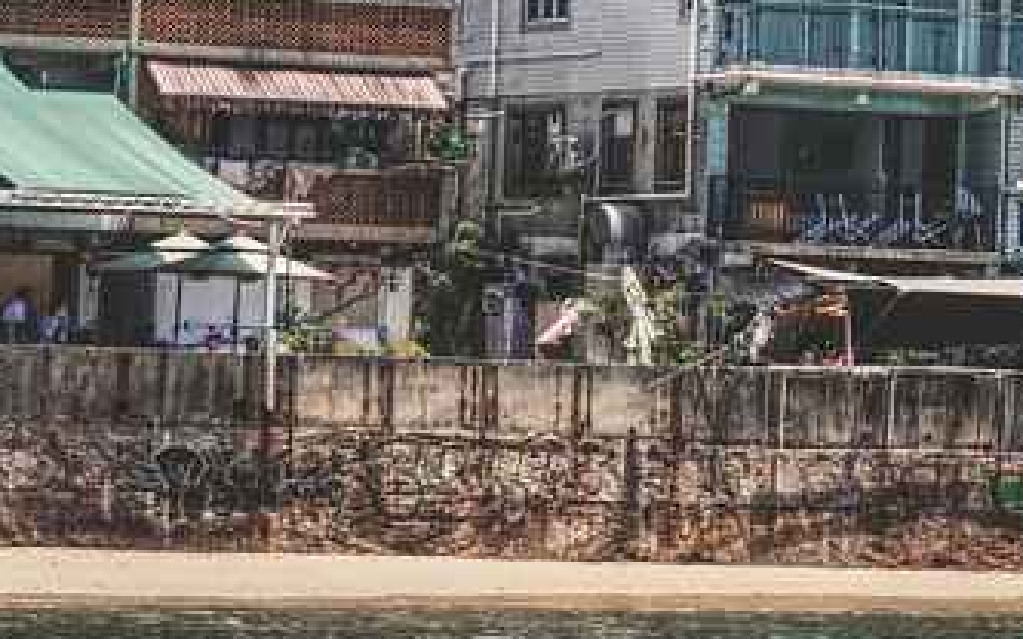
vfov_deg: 4.5
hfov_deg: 6.9
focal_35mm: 294
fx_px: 8195
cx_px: 2052
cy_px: -9
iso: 250
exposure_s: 1/60
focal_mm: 60
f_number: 22
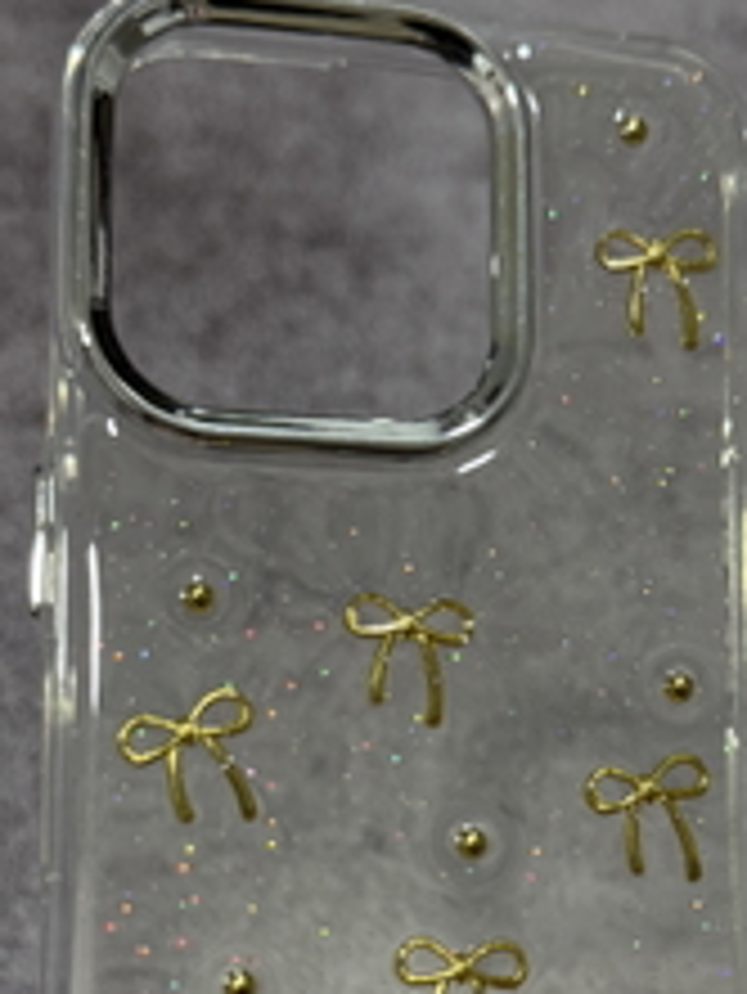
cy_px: 798
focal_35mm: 58
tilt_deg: -56.5
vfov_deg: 32.3
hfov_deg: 25.2
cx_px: 410
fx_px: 1667
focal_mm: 6.76
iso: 200
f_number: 1.78
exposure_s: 1/50
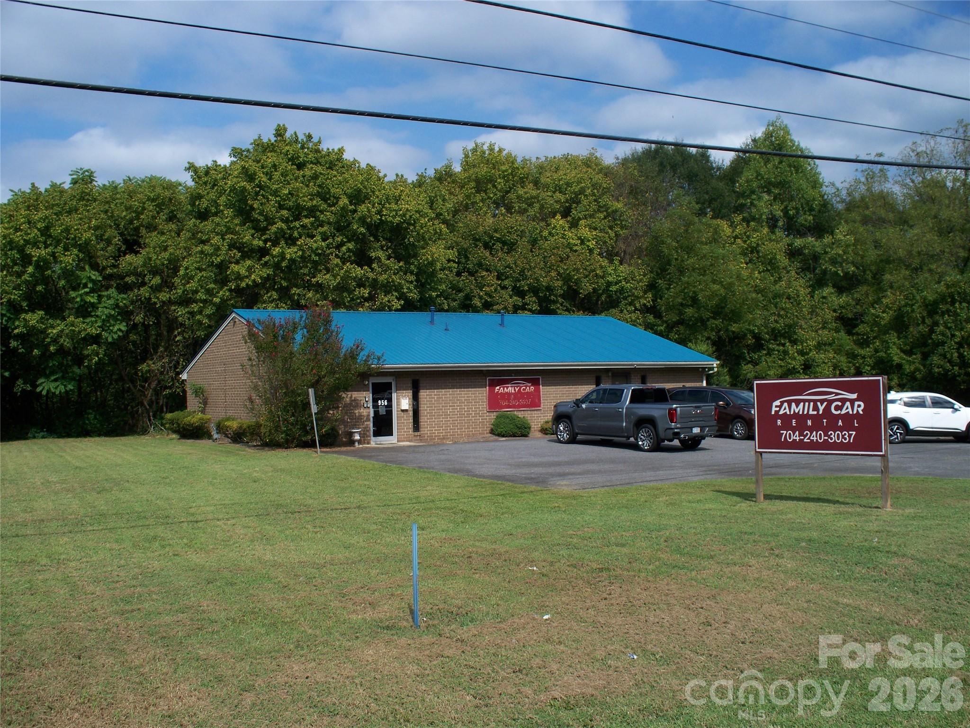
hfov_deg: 51.4
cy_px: 364
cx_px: 485
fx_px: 1009
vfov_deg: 39.7
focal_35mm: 36
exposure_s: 1/500
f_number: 5
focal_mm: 7.54
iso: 64
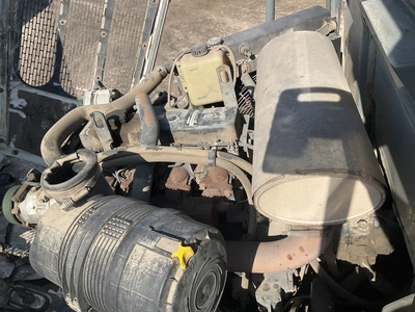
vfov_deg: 48.2
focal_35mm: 29
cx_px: 208
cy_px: 156
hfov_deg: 61.7
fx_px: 348
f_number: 1.8
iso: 25
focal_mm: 3
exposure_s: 1/1098
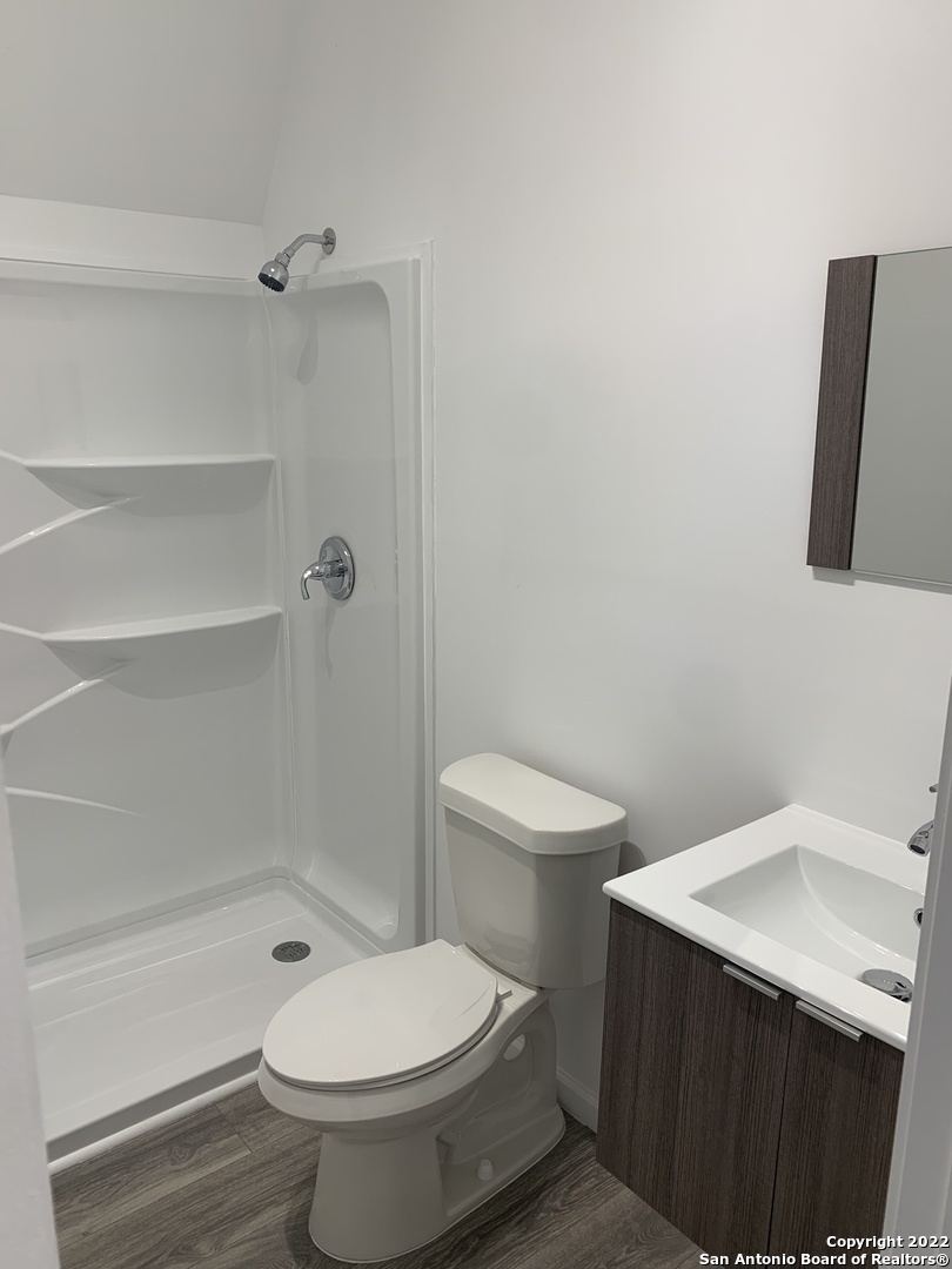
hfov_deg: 53.1
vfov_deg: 67.3
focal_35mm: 26
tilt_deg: -13.3
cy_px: 634
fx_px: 953
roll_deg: +0.1
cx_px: 476
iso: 50
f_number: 1.8
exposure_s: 1/120
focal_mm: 4.25
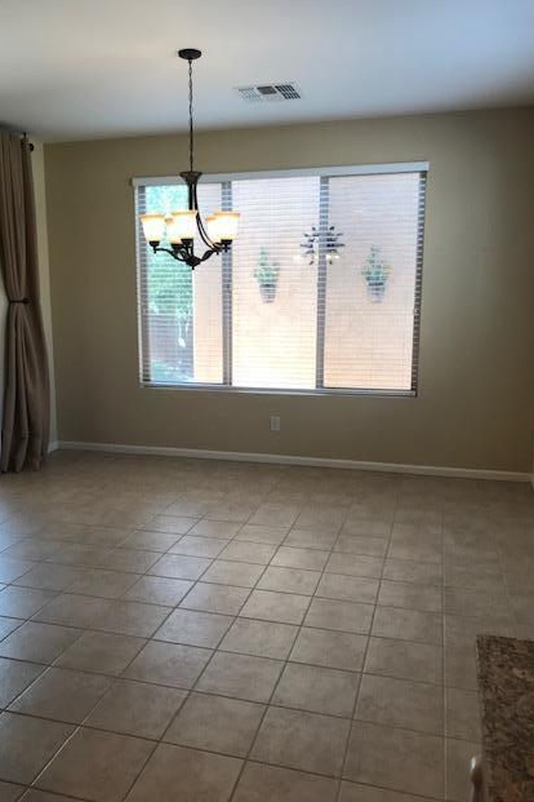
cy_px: 409
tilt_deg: -10.4
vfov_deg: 61.9
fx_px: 667
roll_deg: +0.7
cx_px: 228
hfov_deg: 43.5
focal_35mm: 30
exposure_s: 1/120
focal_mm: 3.99
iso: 32
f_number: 1.8
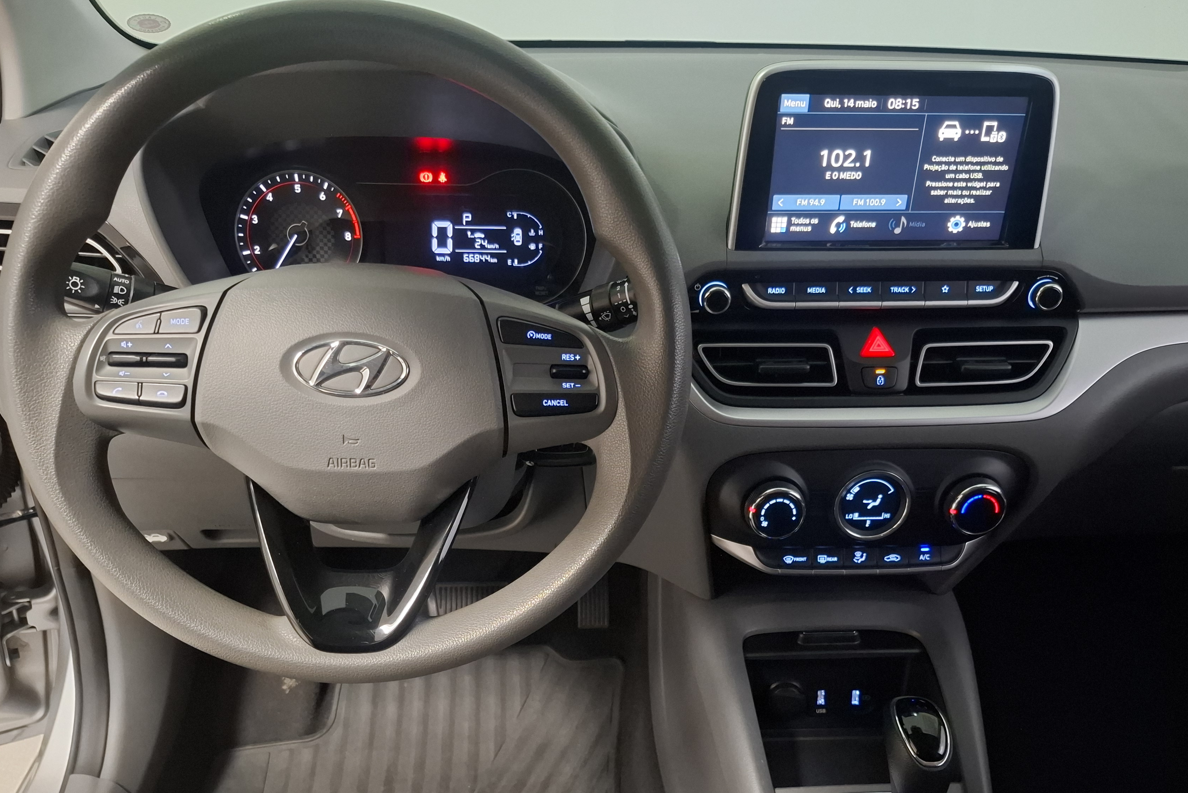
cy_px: 500
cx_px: 610
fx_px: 957
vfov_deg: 44.6
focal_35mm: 29
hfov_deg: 63.6
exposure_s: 1/24
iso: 800
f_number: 1.8
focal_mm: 5.54
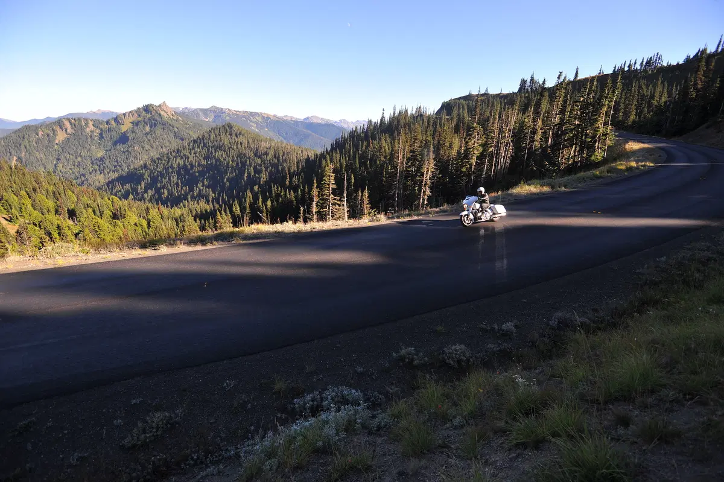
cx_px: 362
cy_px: 241
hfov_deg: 93.3
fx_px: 342
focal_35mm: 17
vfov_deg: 70.4
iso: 500
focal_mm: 17
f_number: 4.5
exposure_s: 1/1000
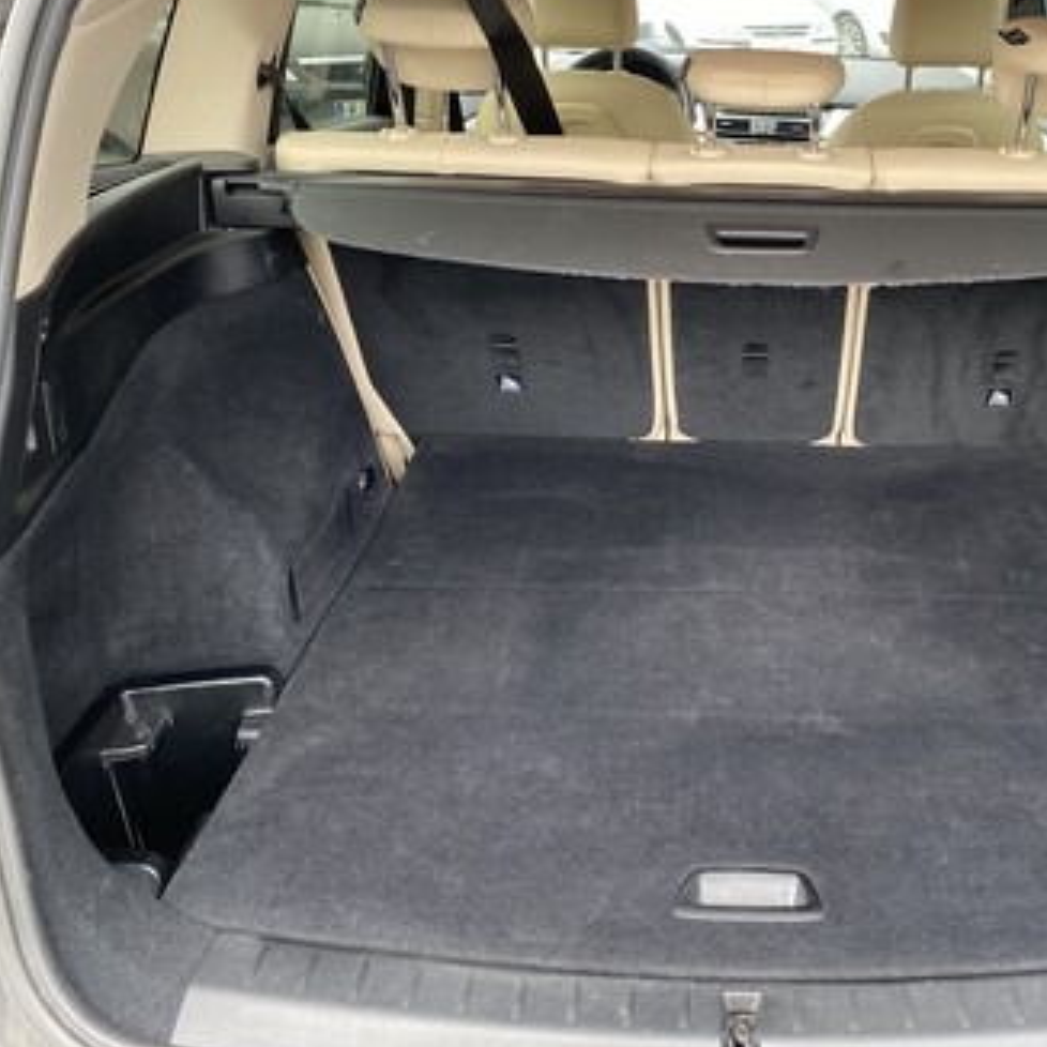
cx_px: 764
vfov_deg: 46.0
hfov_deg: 44.7
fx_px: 1232
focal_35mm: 36
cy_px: 461
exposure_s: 1/115
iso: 125
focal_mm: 4.25
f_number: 1.8
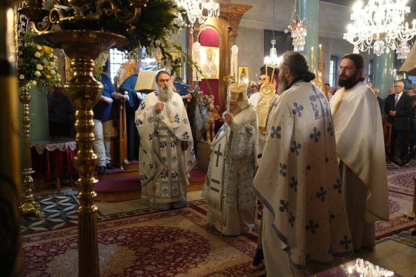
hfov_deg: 61.9
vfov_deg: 43.6
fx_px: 347
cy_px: 138
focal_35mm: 30
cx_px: 208
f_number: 4
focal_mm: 30
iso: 6400
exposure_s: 1/160
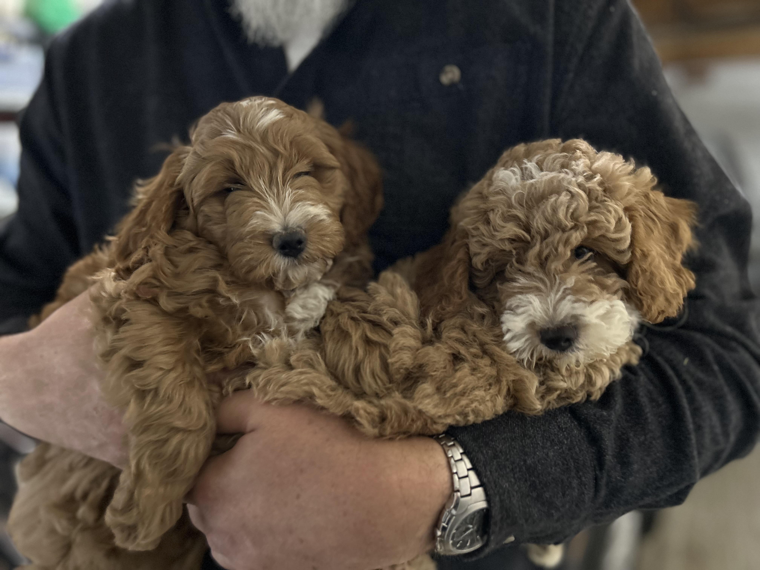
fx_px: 571
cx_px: 380
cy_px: 285
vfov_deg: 53.1
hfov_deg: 67.3
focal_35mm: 26
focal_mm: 5.7
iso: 800
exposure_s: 1/30
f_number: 1.5
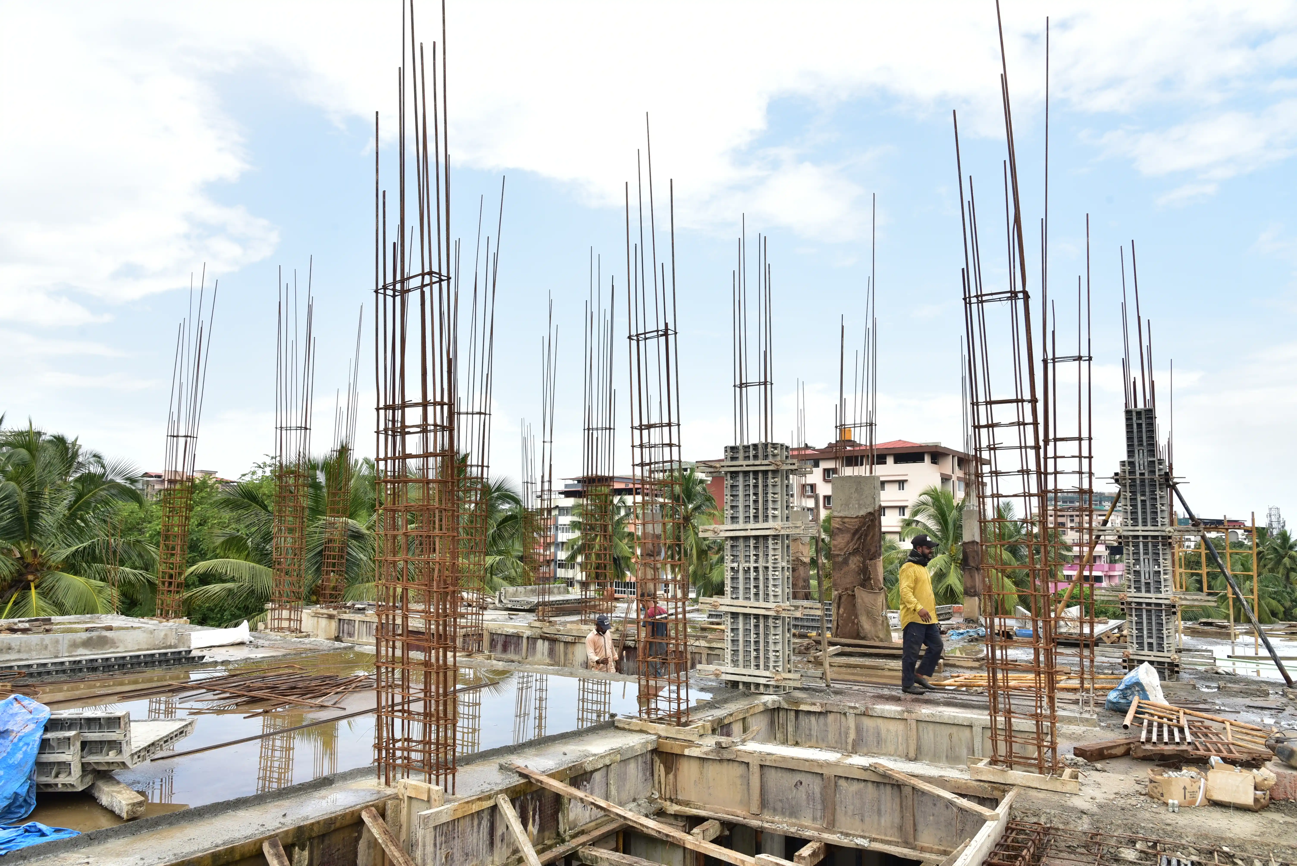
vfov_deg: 53.2
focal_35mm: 24
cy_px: 433
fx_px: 865
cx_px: 648
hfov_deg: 73.7
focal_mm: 24
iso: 400
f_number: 10
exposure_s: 1/160
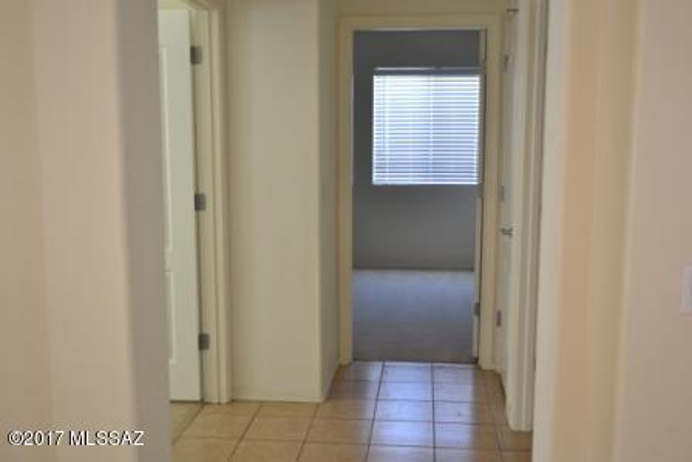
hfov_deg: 49.5
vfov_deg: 34.2
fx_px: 750
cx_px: 346
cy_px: 231
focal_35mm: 39
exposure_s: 1/15
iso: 500
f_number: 4.2
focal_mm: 26
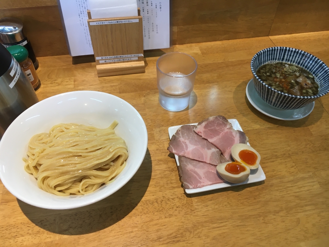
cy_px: 124
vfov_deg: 48.2
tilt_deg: -48.4
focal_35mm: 29
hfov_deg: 61.7
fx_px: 276
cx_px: 164
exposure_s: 1/30
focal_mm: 4.15
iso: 50
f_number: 2.2
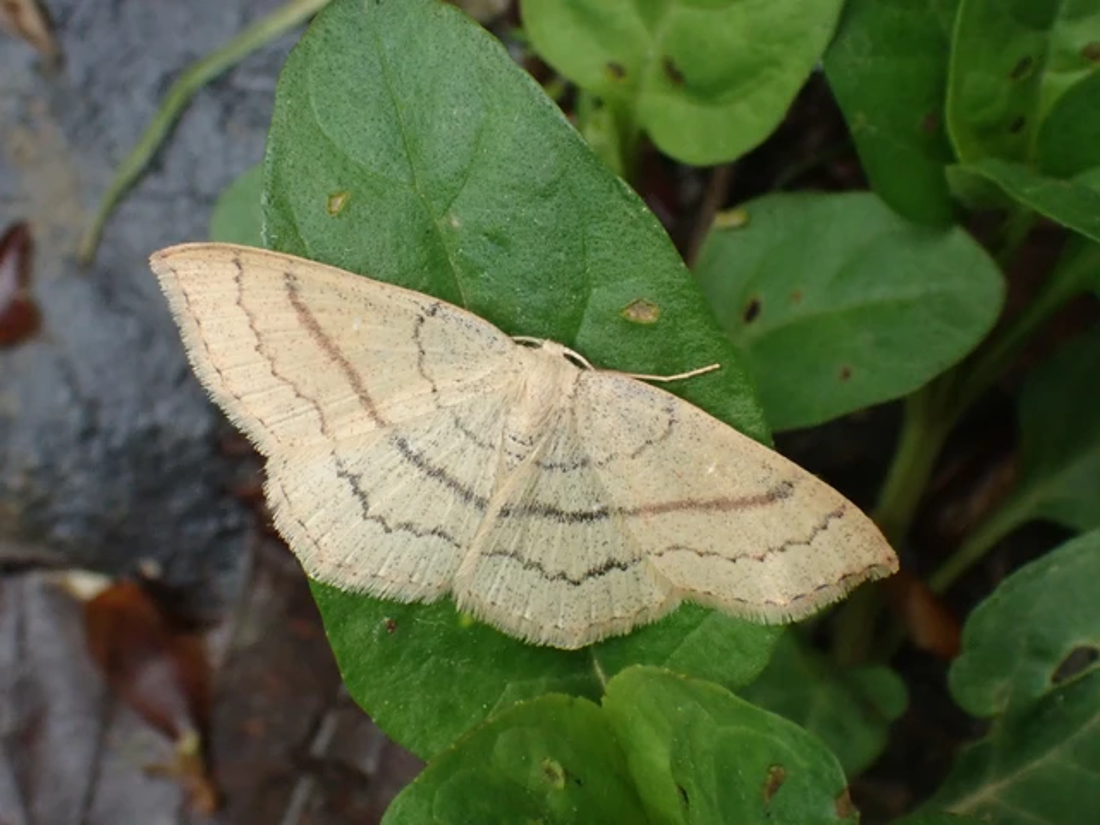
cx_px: 550
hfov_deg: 19.6
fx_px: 3178
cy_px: 412
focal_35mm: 100
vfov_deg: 14.8
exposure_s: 1/320
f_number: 6.3
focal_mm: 18
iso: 800
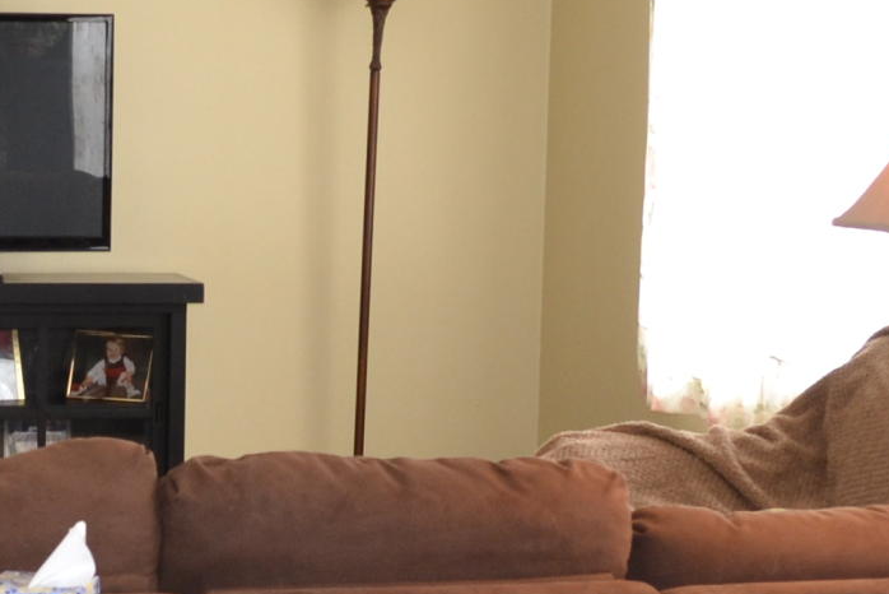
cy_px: 440
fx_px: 2866
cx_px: 46
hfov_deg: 17.3
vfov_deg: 11.8
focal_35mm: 116
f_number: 3.5
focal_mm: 18
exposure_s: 1/60
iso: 400
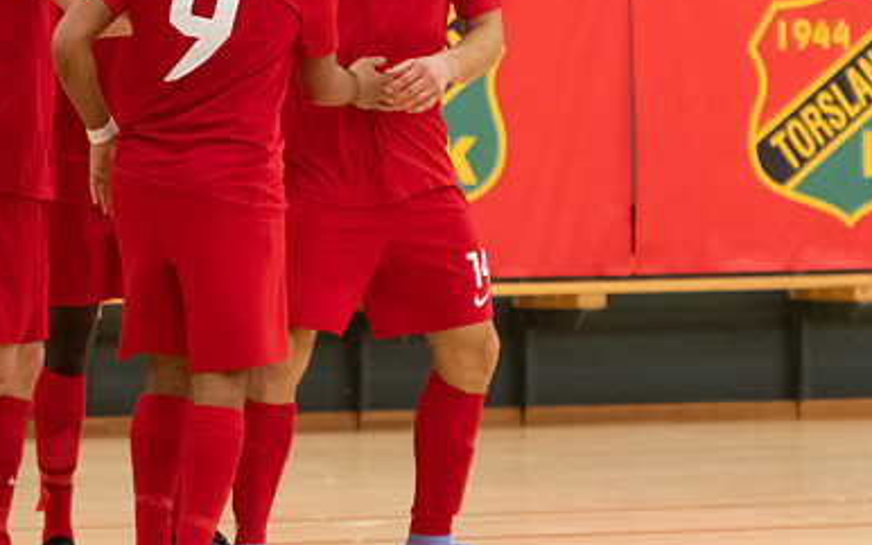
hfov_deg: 6.1
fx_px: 8173
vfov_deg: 3.8
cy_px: 113
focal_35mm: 344
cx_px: 52
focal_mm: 105
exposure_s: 1/800
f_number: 2.8
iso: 1100
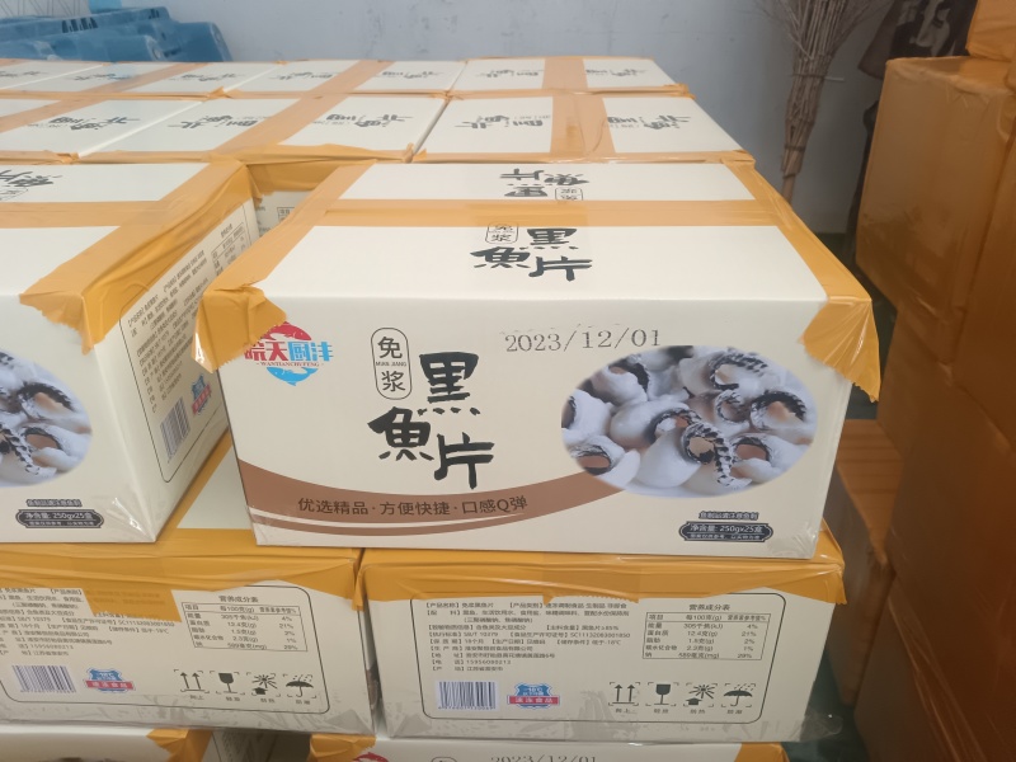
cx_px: 508
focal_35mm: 25
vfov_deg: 54.9
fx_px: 734
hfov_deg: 69.4
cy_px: 381
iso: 1245
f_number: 1.8
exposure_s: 1/100
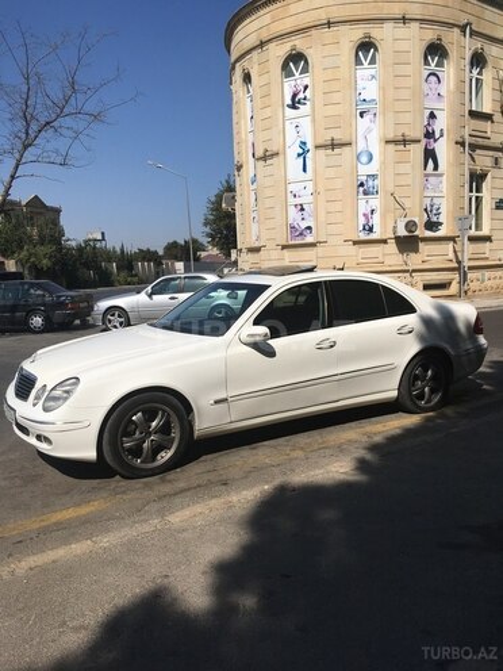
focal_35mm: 29
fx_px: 562
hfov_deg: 48.2
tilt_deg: -7.9
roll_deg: +2.6
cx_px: 252
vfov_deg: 61.7
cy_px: 336
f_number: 2.2
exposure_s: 1/3663
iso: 25
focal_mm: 4.15
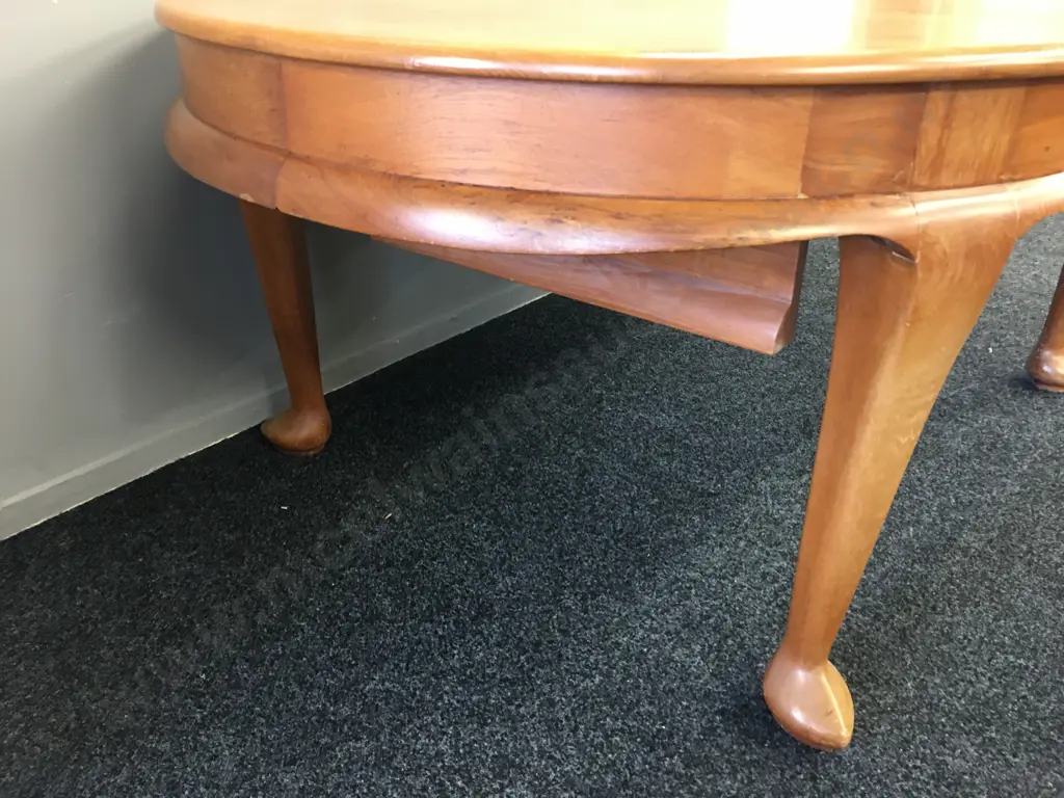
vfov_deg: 48.2
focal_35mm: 29
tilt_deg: -26.7
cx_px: 532
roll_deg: -1.0
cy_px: 399
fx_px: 891
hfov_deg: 61.7
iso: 100
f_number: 2.2
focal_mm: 4.15
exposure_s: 1/8
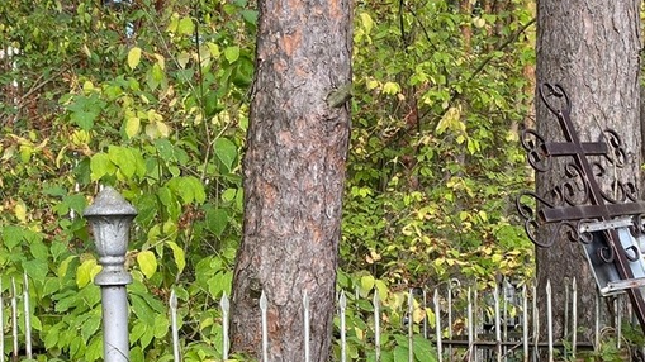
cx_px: 210
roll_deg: +1.0
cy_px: 358
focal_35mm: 57
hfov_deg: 36.2
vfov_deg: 20.4
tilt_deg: -3.7
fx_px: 975
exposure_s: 1/122
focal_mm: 4.25
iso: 40
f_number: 1.8
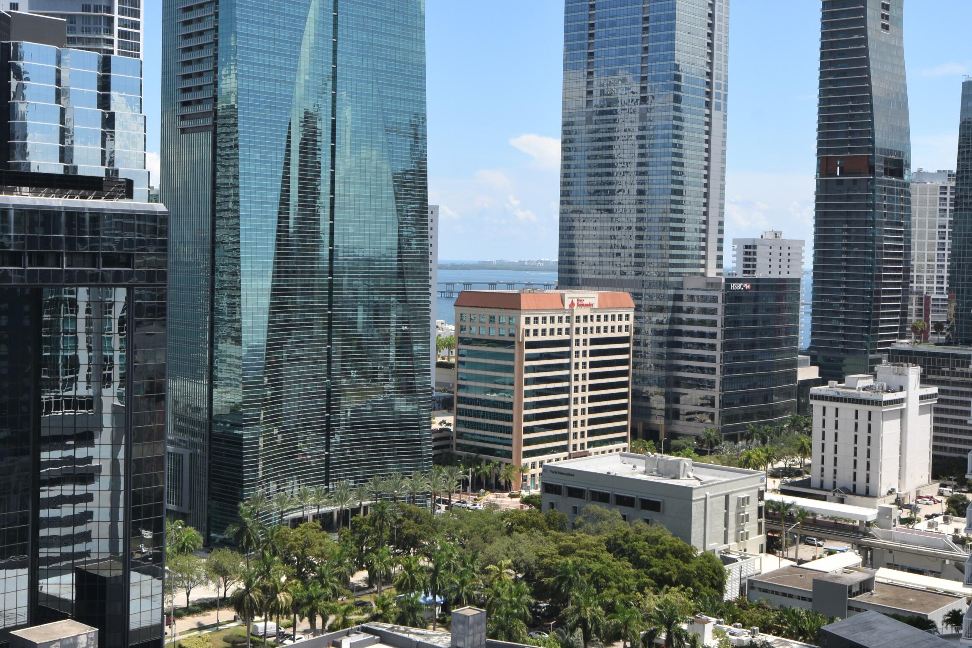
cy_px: 291
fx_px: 1269
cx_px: 482
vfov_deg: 28.6
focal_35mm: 47
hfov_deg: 41.9
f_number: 10
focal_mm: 24
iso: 200
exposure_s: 1/250
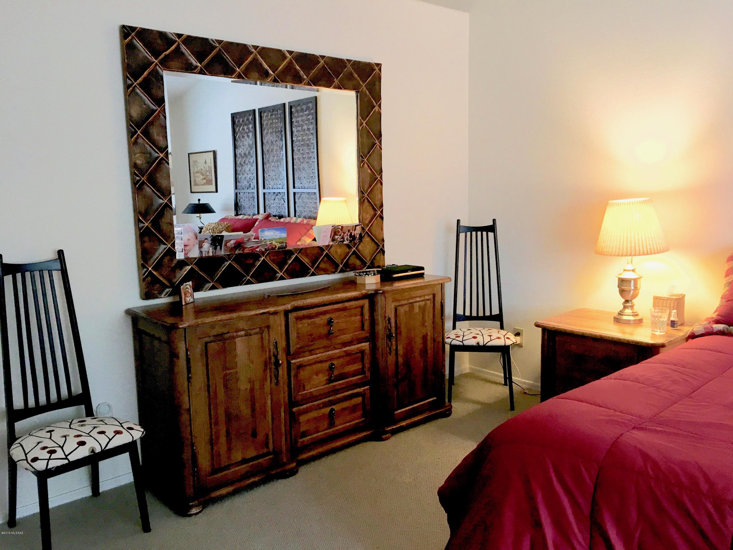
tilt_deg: -7.9
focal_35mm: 29
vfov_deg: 48.2
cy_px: 275
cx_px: 366
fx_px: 614
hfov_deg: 61.7
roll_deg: +1.4
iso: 40
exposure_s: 1/30
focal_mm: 4.15
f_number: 2.2
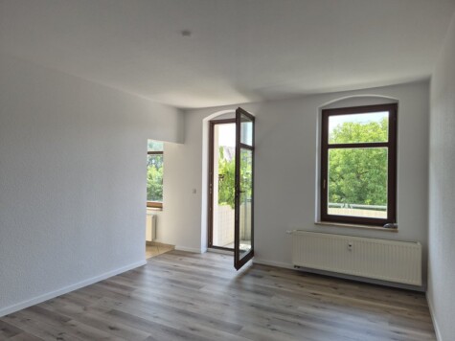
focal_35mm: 23
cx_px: 228
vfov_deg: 58.9
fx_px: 302
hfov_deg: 73.9
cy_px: 170
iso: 25
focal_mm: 5.4
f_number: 1.8
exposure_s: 1/204
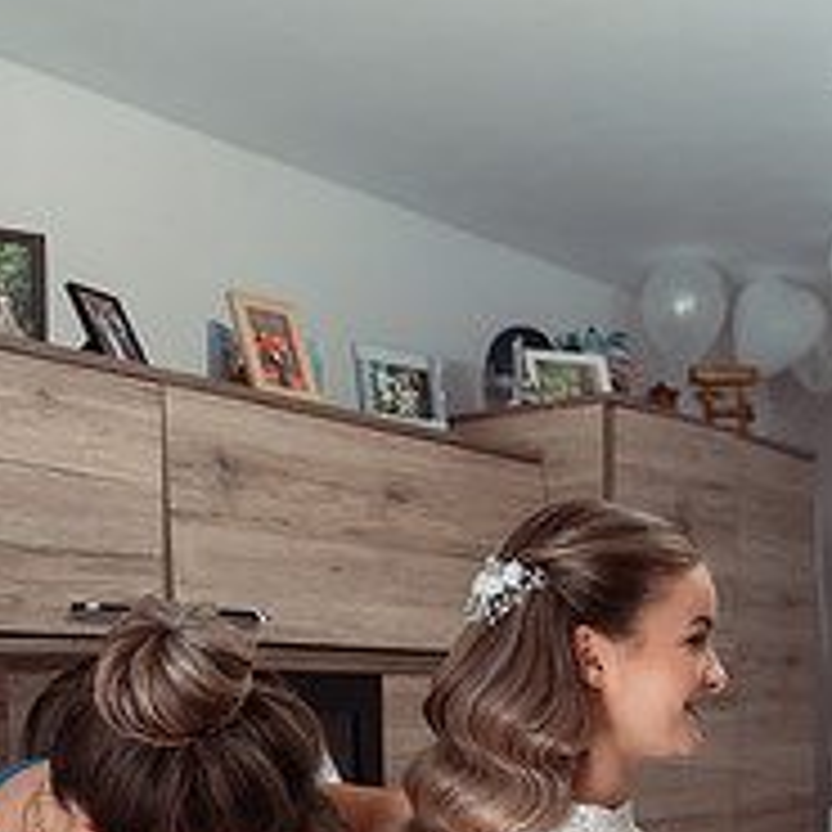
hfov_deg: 27.7
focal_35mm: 62
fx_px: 1686
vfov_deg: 26.3
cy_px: 823
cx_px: 382
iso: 1000
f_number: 4
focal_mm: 30
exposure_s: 1/200
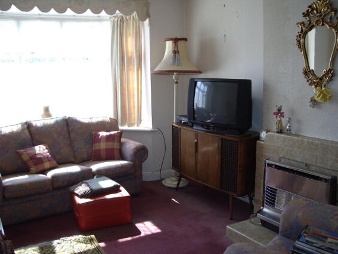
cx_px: 165
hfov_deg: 51.4
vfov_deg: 39.6
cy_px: 125
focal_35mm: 36
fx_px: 351
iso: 50
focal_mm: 5.8
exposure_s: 1/60
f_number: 2.6
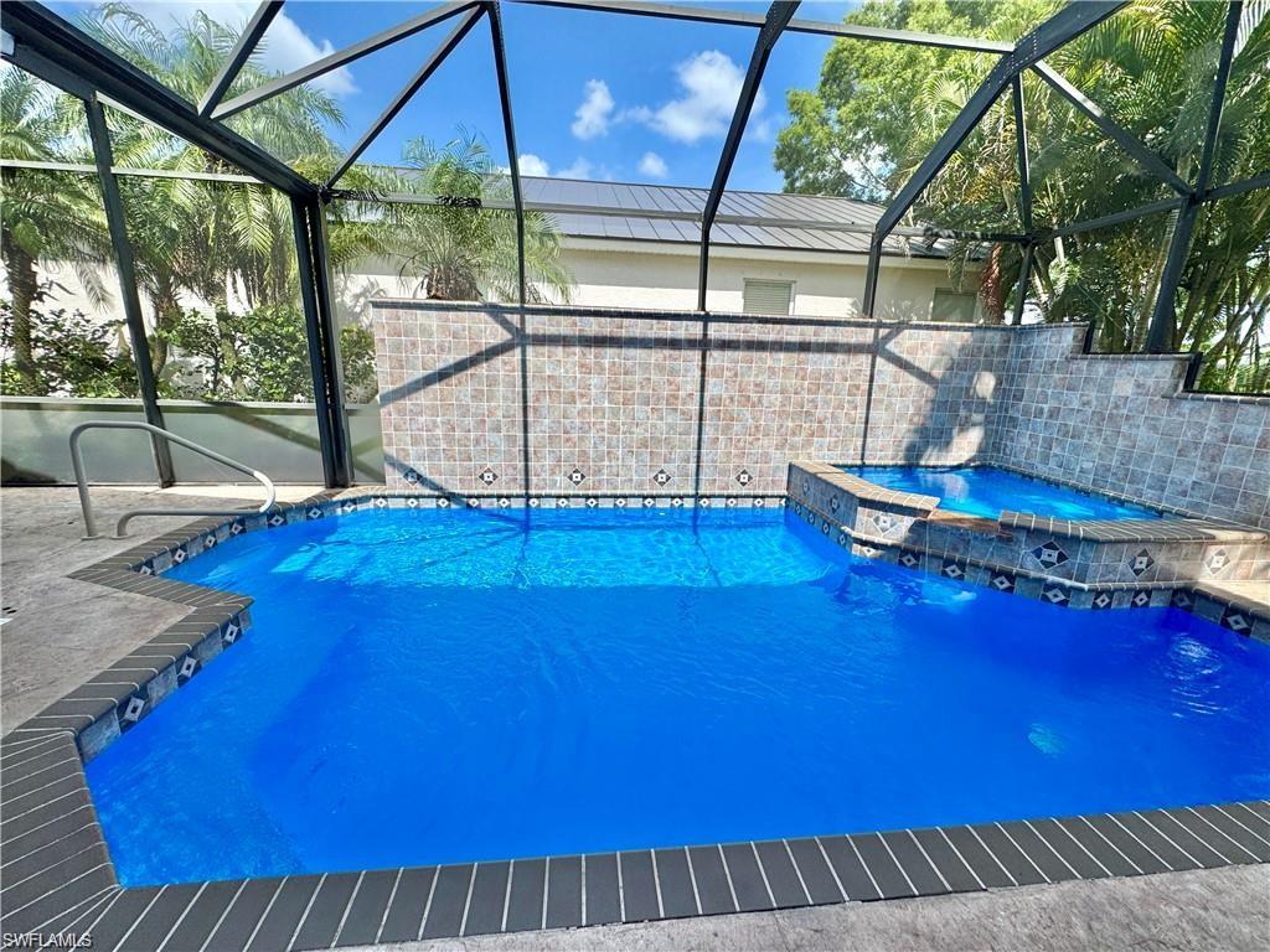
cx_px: 635
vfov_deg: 85.7
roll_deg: -2.1
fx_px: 514
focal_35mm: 14
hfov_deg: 102.1
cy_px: 476
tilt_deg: -14.3
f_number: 2.2
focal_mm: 2.22
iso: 50
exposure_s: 1/1370
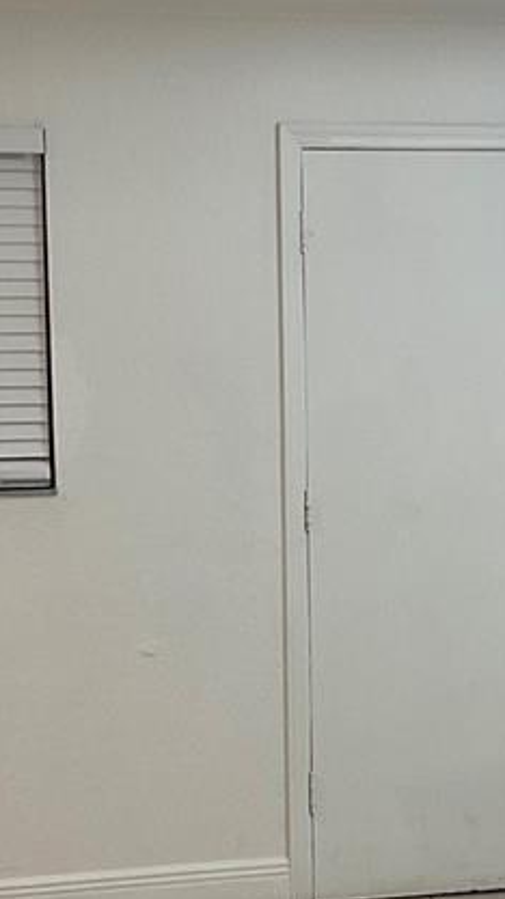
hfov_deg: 13.2
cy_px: 479
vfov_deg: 23.4
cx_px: 417
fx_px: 2170
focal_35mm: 91
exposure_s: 1/60
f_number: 1.8
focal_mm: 3
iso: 40
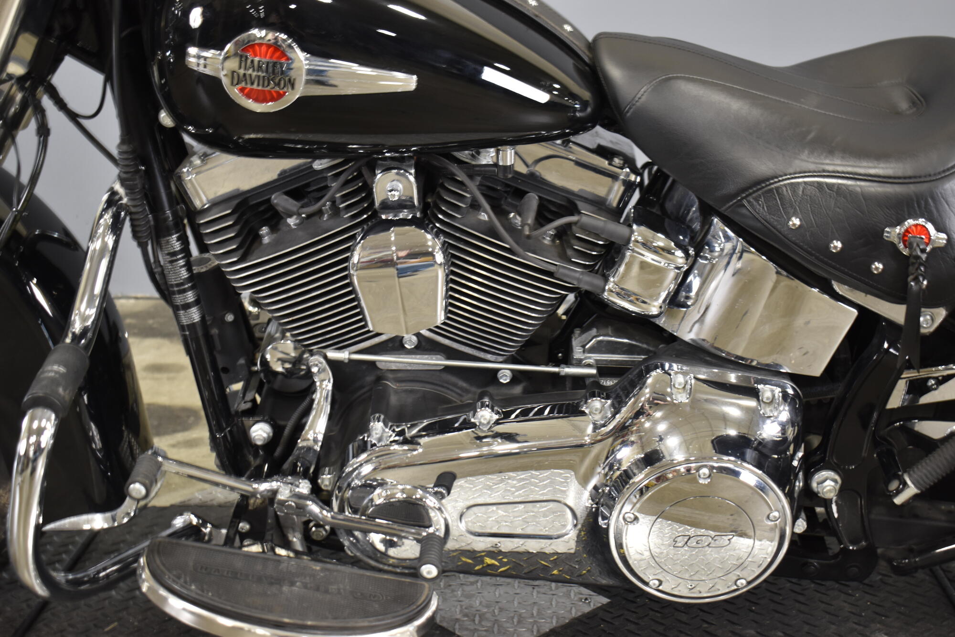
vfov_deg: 26.5
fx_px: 1353
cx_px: 478
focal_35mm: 51
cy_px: 318
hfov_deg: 38.9
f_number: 4.5
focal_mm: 34
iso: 400
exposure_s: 1/13
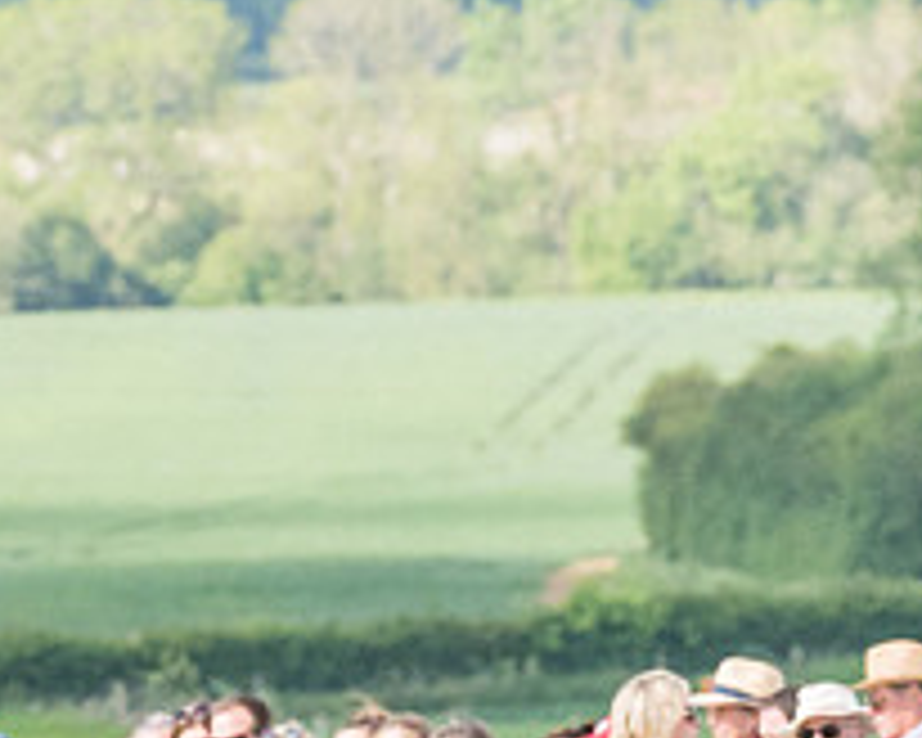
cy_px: 819
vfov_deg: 1.5
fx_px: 27888
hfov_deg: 1.9
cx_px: -253
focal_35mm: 1022
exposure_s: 1/1600
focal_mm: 125
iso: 400
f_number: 5
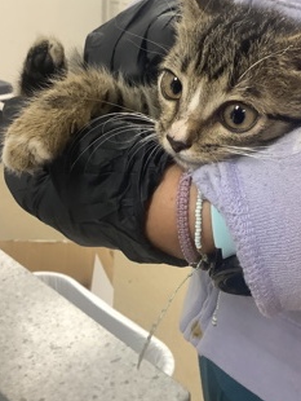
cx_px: 180
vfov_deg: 44.6
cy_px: 167
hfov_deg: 34.3
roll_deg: -5.8
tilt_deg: -20.2
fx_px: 486
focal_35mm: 42
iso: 160
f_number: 2.4
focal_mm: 3.3
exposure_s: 1/60
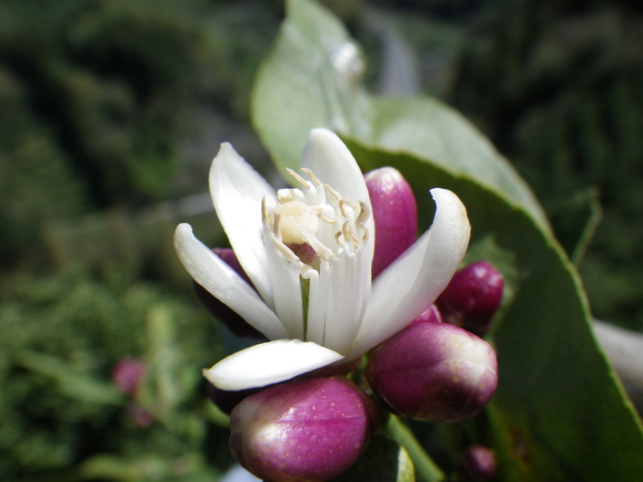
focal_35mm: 34
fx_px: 632
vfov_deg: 41.8
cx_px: 322
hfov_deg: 54.0
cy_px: 241
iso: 80
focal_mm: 6.1
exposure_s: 1/500
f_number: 4.6
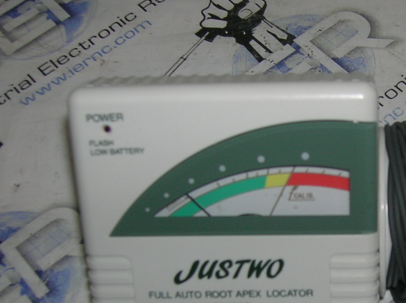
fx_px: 855
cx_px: 373
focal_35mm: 73
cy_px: 211
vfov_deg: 20.0
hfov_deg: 25.8
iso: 50
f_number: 2.9
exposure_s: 1/60.1
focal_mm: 5.7
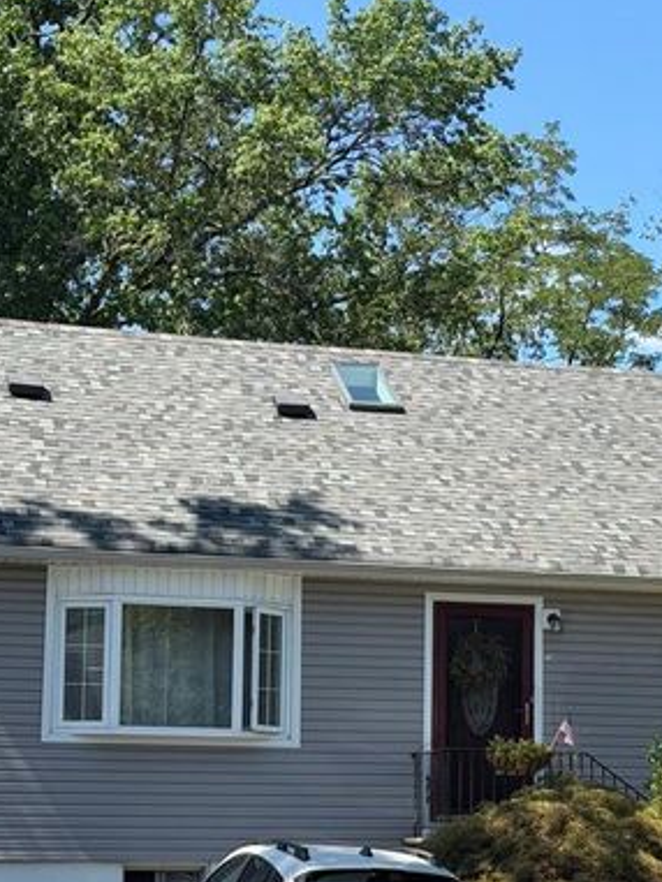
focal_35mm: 84
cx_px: 417
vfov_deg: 23.0
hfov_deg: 17.6
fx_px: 2141
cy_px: 663
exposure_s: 1/1883
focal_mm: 6.76
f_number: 1.78
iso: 64
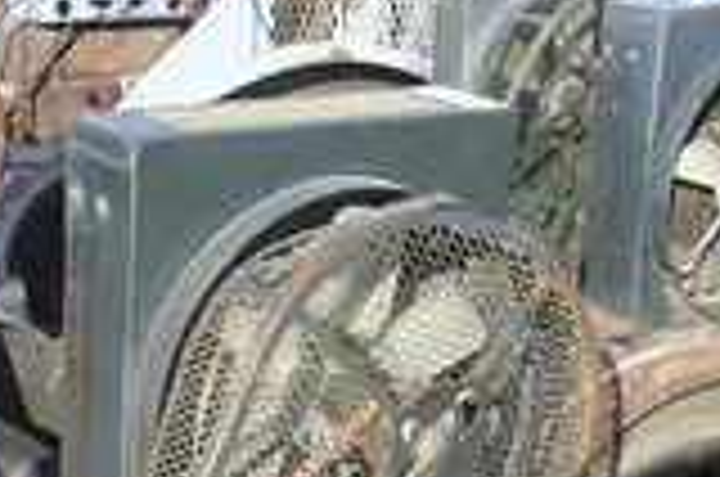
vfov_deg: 13.2
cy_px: 648
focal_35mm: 99
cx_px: 40
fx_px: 1976
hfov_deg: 20.2
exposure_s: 1/125
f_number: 7.7
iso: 80
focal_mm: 6.3
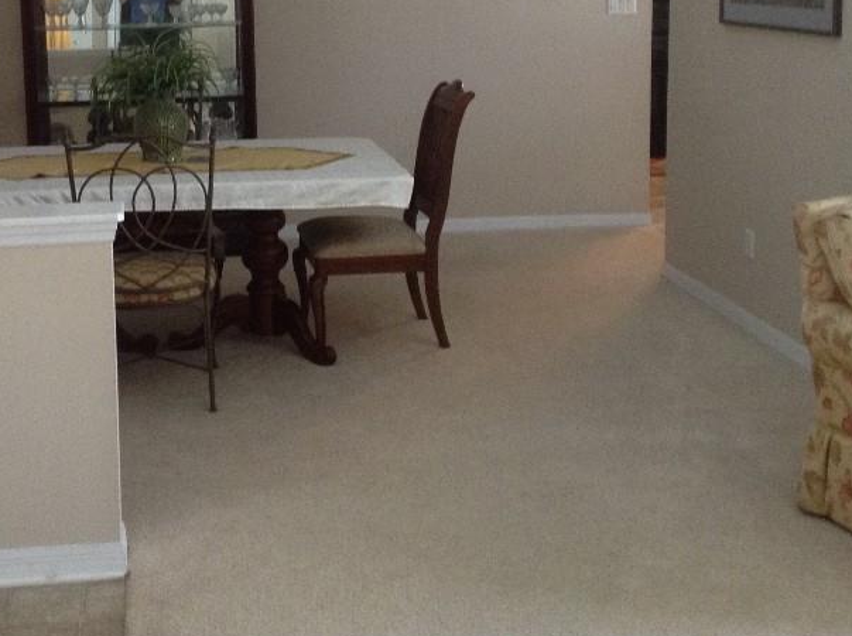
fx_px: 1376
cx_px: 294
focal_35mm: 56
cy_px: 110
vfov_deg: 25.5
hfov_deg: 34.1
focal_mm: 3.3
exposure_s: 1/24
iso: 160
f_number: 2.4
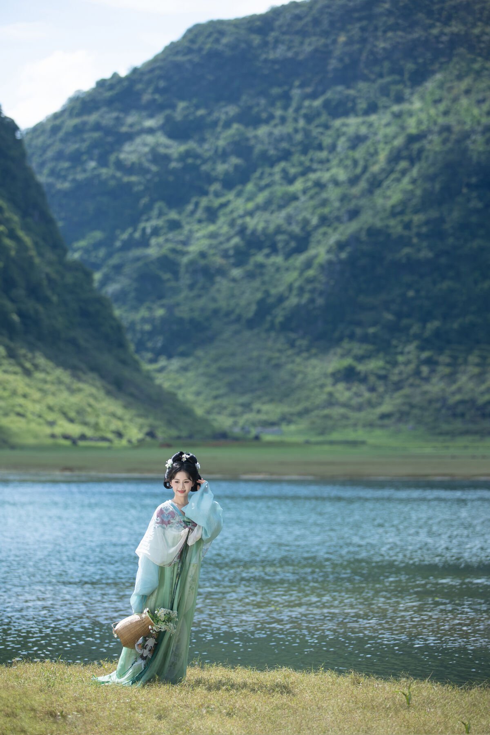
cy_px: 368
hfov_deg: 13.0
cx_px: 245
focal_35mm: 105
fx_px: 2144
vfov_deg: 19.5
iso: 100
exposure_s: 1/1000
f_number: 2.8
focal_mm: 105
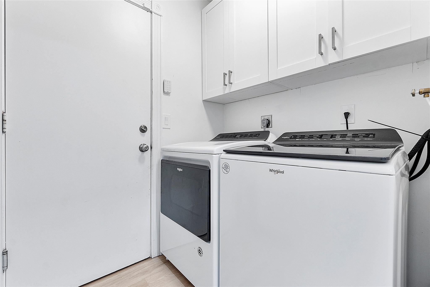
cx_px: 215
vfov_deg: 77.3
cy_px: 144
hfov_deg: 100.4
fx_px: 179
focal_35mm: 15
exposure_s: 1/10
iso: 250
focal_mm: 10
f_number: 7.1
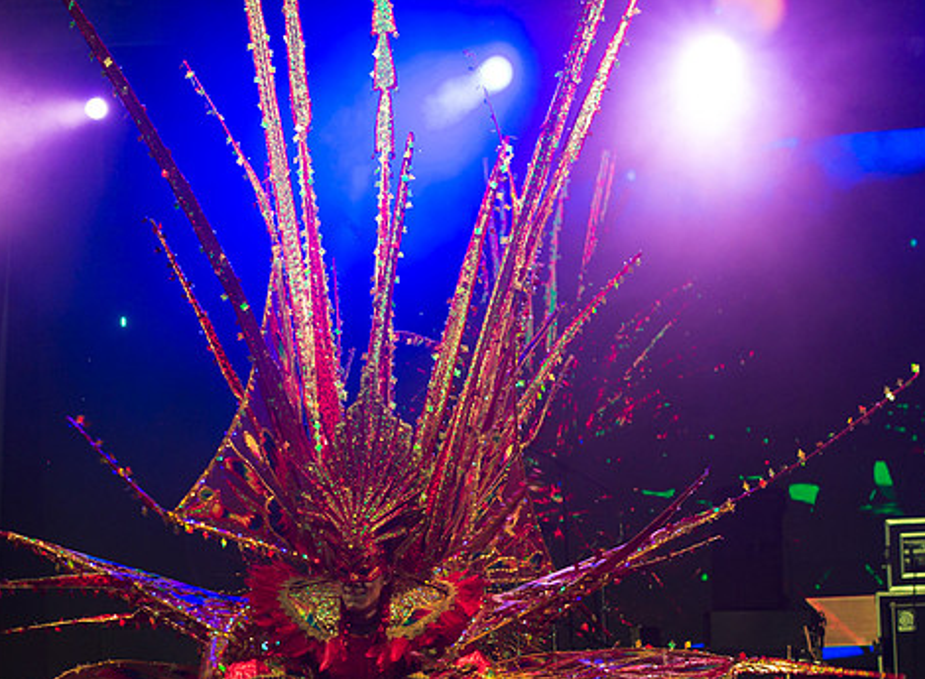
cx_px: 352
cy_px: 528
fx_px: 3262
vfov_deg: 11.8
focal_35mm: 123
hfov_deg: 16.1
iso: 2000
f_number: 5.6
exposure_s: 1/320
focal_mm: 70
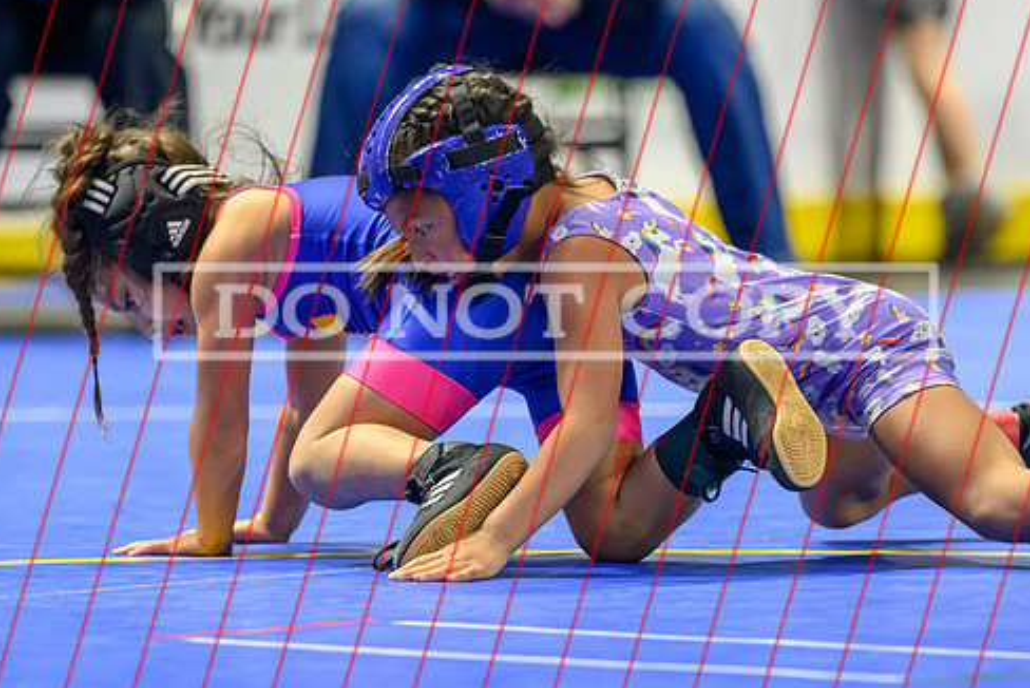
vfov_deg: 3.9
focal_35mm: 352
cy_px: 483
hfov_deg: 5.9
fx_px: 10077
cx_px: 466
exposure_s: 1/800
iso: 5000
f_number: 3.2
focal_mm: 200
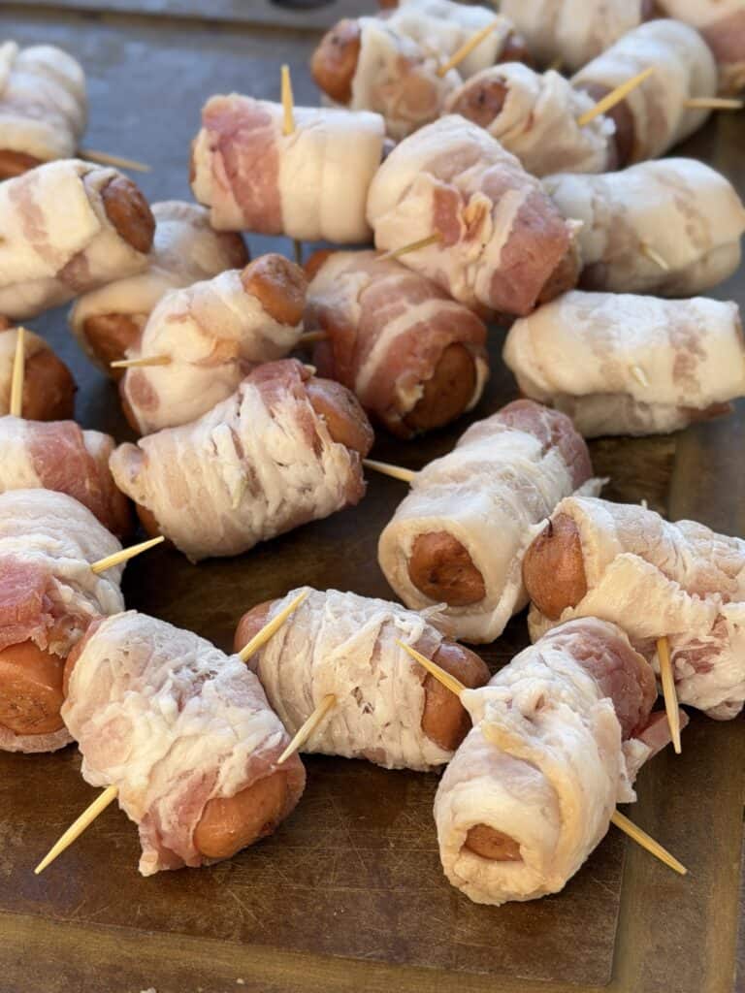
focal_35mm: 48
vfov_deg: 39.7
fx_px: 1377
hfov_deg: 30.3
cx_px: 372
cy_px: 496
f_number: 1.78
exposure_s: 1/553
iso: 64
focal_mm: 6.76
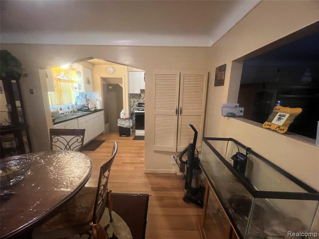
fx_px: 120
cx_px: 160
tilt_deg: -11.4
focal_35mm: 13
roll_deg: -0.3
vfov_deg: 89.9
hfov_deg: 106.2
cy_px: 120
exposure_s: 1/60
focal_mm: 1.57
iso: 640
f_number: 1.8
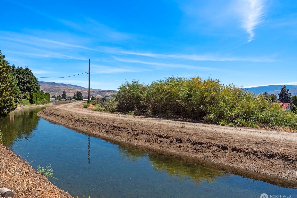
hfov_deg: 63.5
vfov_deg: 45.0
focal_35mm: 29
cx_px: 133
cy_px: 96
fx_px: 239
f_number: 8
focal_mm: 26
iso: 100
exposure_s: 1/1600
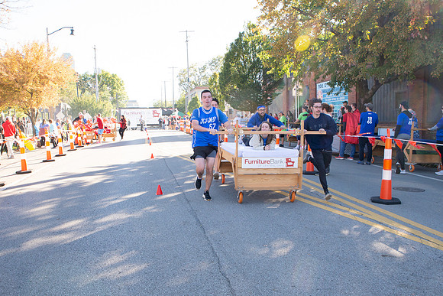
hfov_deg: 57.8
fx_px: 400
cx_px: 197
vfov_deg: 40.5
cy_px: 162
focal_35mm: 33
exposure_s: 1/200
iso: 640
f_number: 8
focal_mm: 24
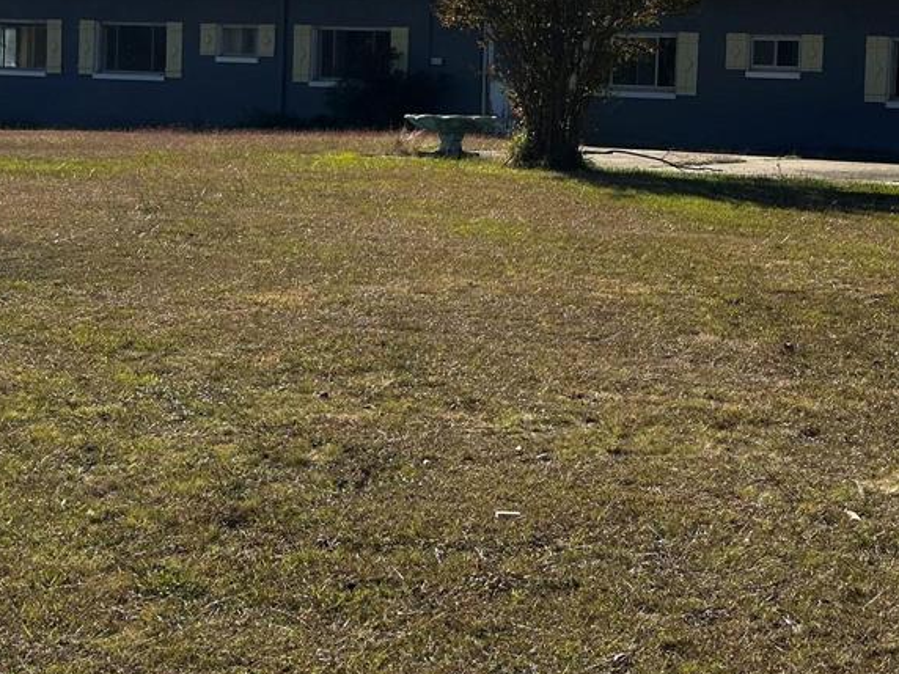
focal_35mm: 86
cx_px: 663
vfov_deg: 17.0
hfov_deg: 22.6
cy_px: 143
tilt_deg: -1.8
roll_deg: -2.5
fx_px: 2233
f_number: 1.78
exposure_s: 1/4367
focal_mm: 6.86
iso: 64
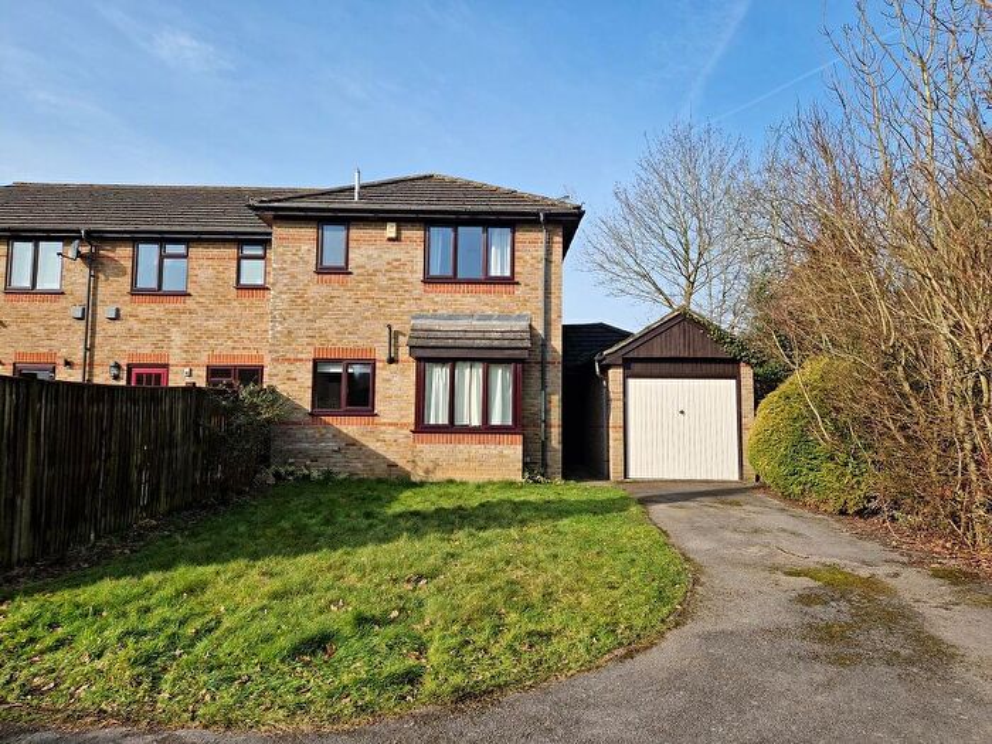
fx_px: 659
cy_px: 372
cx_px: 496
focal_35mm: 23
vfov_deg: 58.9
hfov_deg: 73.9
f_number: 1.8
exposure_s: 1/1116
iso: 50
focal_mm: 5.4
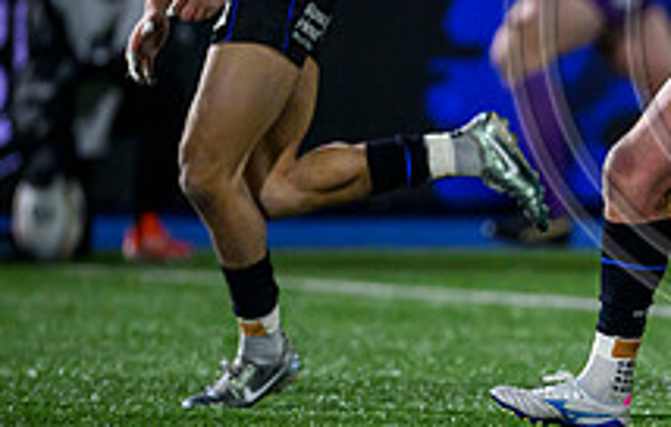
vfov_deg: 0.9
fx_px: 28682
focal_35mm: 1561
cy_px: 274
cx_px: 1097
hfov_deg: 1.3
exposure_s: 1/1600
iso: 3200
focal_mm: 400
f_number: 3.2
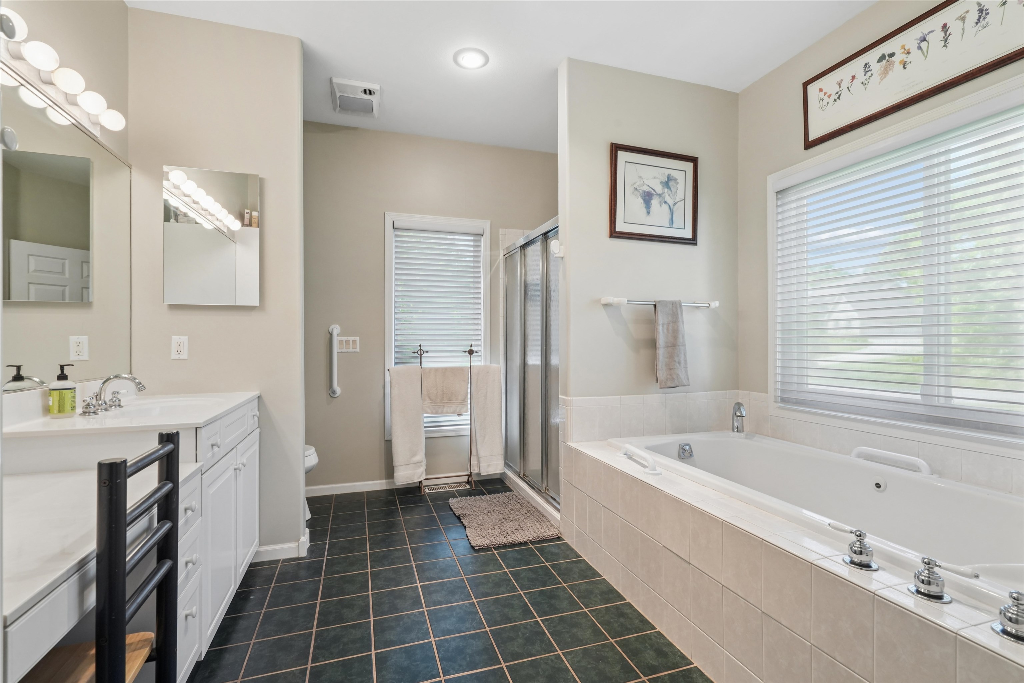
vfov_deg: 73.7
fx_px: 455
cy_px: 342
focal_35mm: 16
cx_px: 512
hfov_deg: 96.7
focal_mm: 16
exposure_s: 1/30
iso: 800
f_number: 10
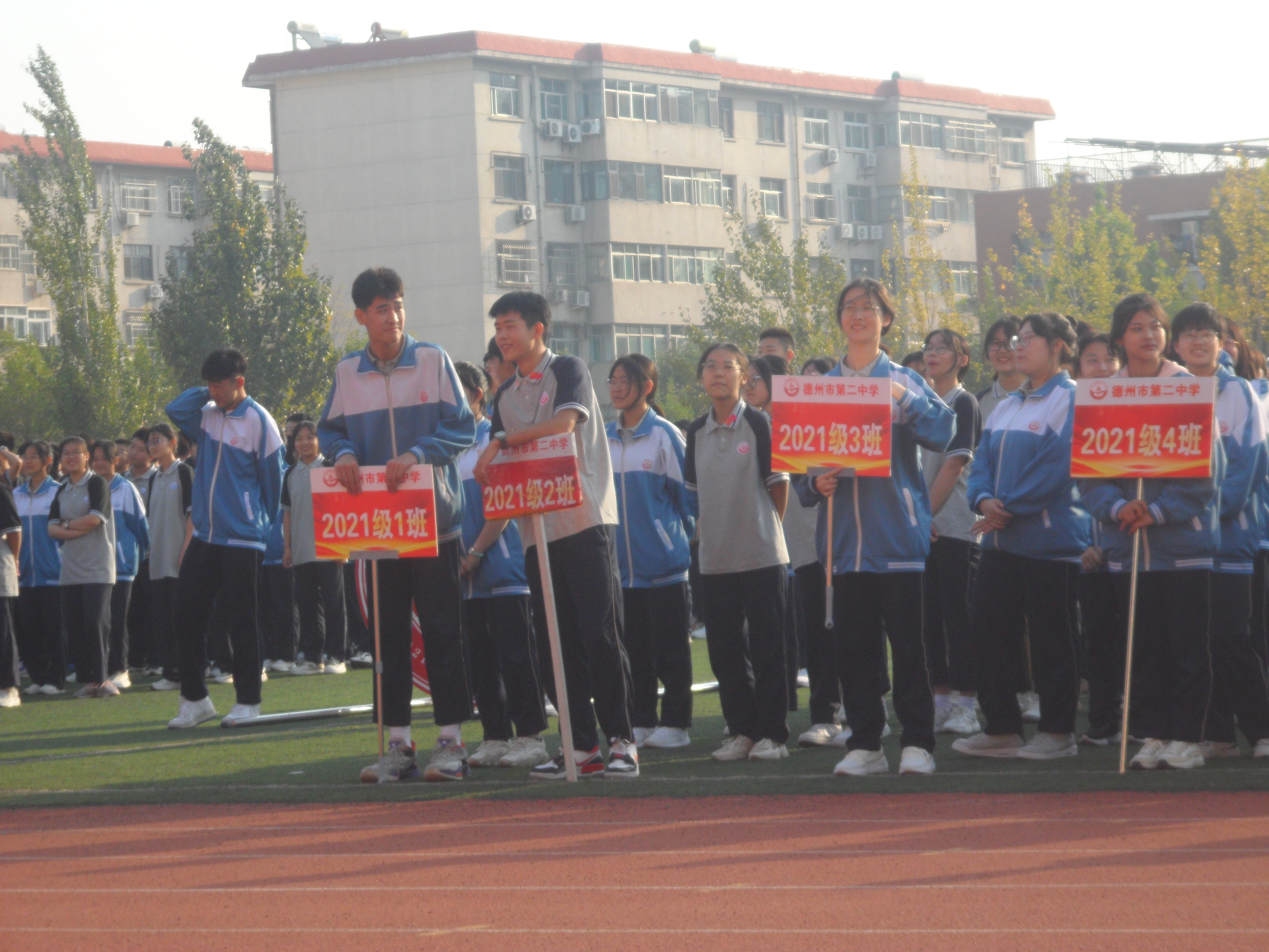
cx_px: 634
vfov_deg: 11.4
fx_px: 4766
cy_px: 476
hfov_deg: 15.2
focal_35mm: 130
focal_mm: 24.5
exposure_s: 1/180
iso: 80
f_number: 5.9
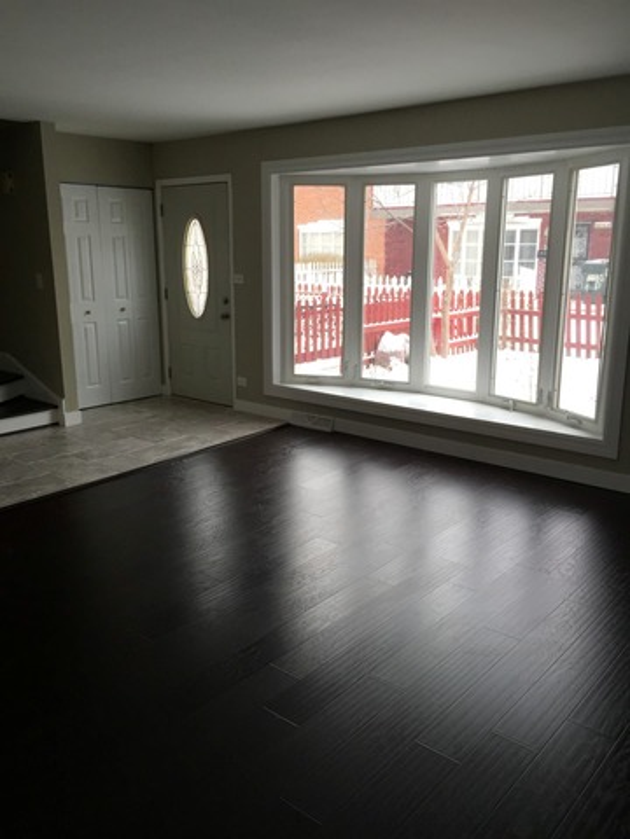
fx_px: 704
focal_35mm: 29
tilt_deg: -12.0
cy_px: 420
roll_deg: +0.1
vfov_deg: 61.7
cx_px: 315
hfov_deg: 48.2
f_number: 2.2
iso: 50
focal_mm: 4.15
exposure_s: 1/120
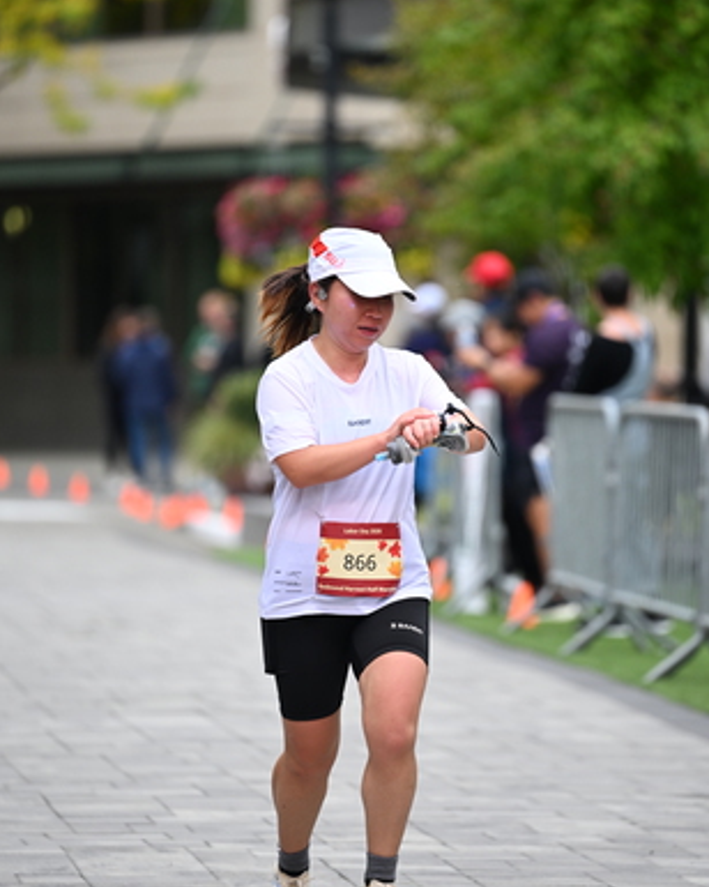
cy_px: 415
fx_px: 7030
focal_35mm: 268
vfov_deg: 7.2
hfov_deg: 5.8
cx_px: 395
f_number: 2.8
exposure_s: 1/2000
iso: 640
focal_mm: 200
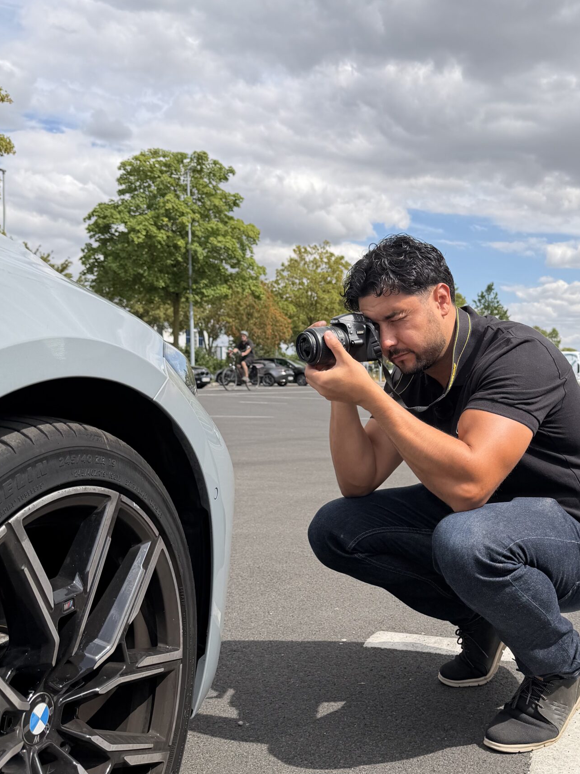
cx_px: 423
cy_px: 412
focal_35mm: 36
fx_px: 804
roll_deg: -0.5
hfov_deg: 38.8
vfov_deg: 51.3
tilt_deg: -1.5
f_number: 1.78
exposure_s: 1/4975
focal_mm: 6.76
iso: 80
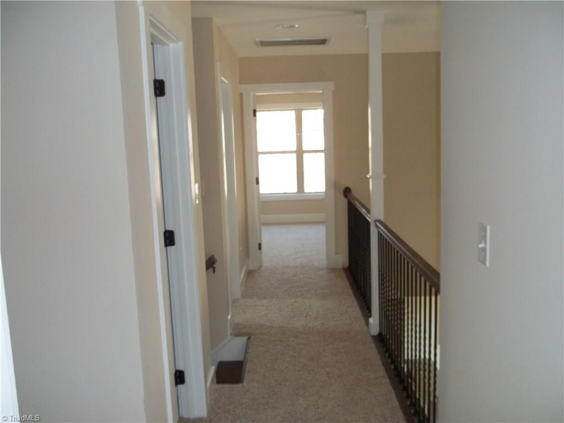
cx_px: 282
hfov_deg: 55.4
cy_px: 212
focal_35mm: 33
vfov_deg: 42.9
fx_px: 538
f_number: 3.3
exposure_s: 1/60
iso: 160
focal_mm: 5.9
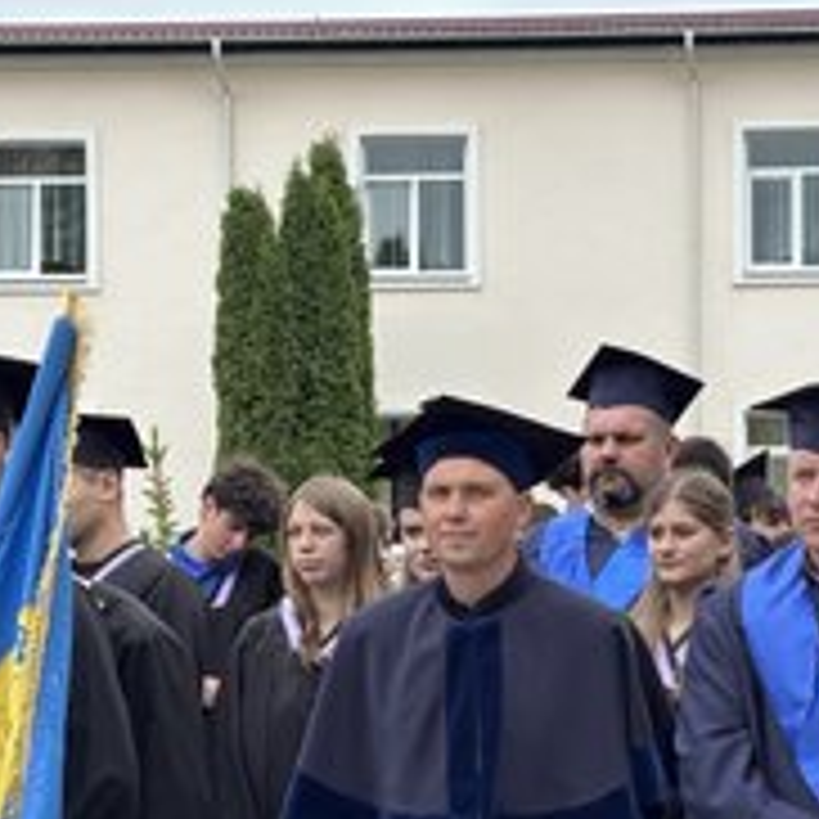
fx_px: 2704
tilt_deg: +1.3
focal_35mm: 101
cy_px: 504
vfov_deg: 17.2
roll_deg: +0.2
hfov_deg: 17.2
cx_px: 554
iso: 32
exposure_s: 1/1127
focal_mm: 5.96
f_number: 1.6
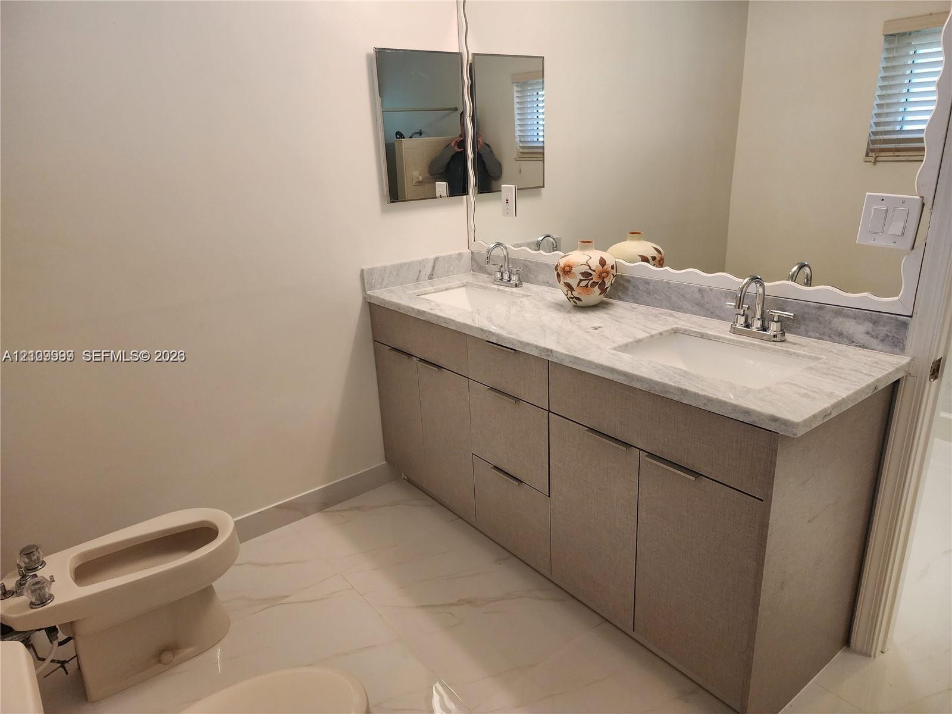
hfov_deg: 73.9
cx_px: 476
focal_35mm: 23
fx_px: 633
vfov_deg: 58.9
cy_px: 357
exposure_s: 1/120
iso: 250
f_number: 1.8
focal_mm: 6.4
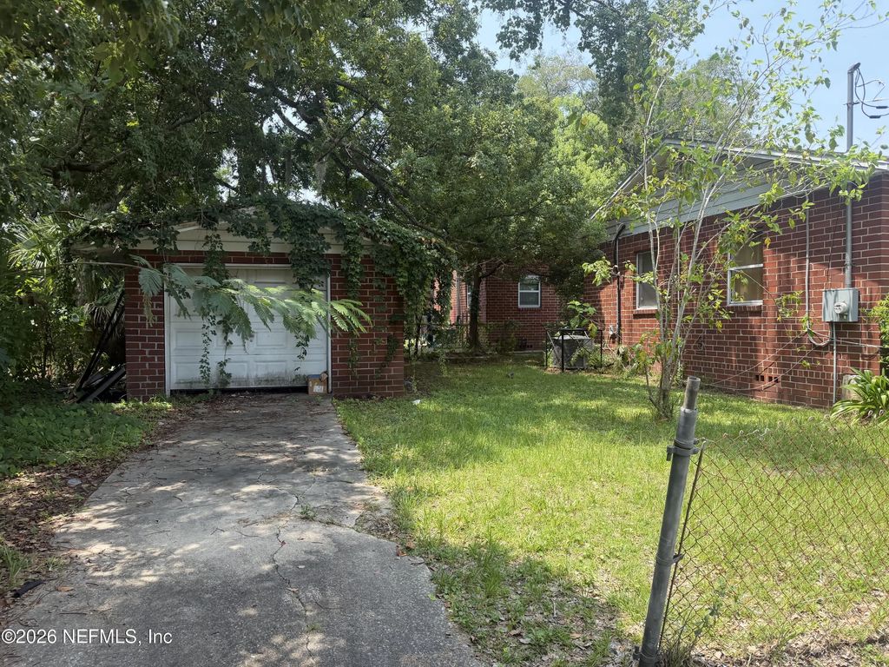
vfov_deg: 56.8
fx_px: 616
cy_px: 334
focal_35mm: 24
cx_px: 444
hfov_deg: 71.6
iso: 100
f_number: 1.78
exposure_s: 1/1271
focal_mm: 6.76
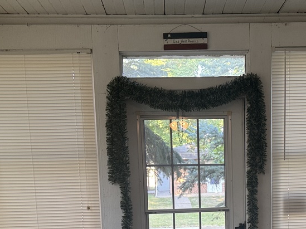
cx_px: 208
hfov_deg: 30.5
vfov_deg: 22.0
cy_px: 254
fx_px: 557
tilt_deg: -9.0
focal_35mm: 63
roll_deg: +0.8
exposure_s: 1/60
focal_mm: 6.76
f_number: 1.78
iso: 125
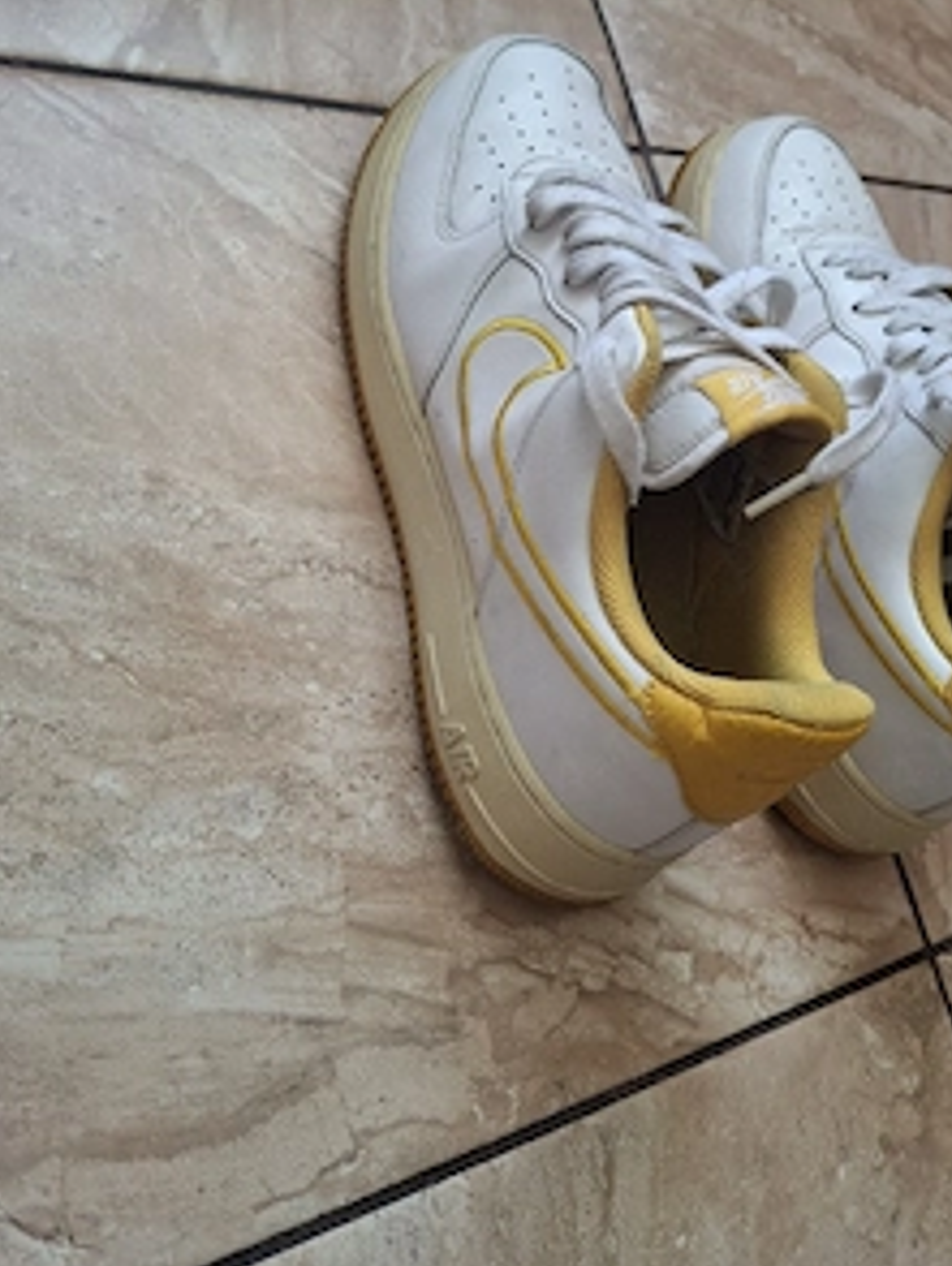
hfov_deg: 41.5
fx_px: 1245
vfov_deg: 53.6
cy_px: 525
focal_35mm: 34
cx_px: 607
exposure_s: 1/33
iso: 250
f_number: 1.8
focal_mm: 4.69
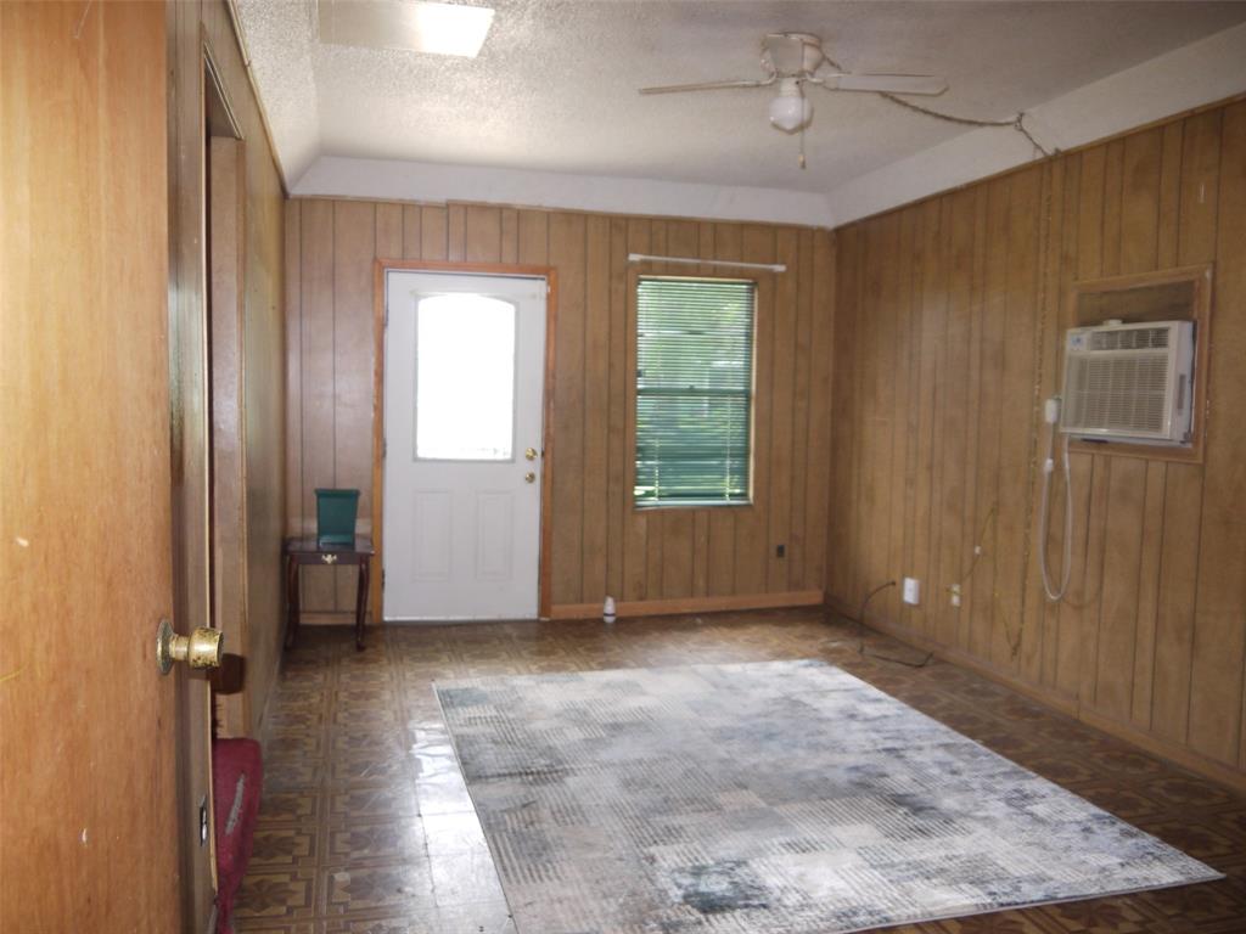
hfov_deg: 63.4
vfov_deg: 49.7
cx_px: 623
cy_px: 467
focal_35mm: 28
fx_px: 1008
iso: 400
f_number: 3.5
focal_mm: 14
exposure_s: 1/30
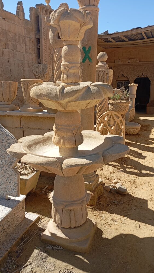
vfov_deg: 62.6
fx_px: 225
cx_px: 67
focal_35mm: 31
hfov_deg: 37.7
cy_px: 135
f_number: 1.8
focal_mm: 4.27
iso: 100
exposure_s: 1/531
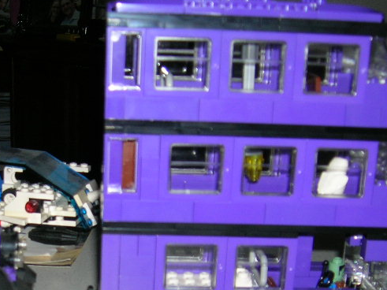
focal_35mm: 73
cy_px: 253
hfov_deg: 26.2
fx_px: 816
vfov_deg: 19.8
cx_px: 76
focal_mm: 5.8
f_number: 2.9
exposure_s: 1/60.1
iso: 50
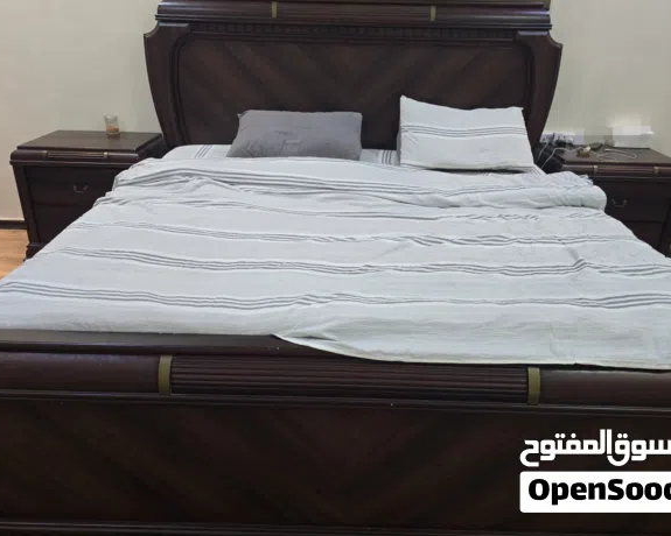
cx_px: 344
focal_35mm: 25
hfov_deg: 68.1
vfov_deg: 56.8
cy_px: 261
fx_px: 496
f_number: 1.7
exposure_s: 1/101
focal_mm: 6.3
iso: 640
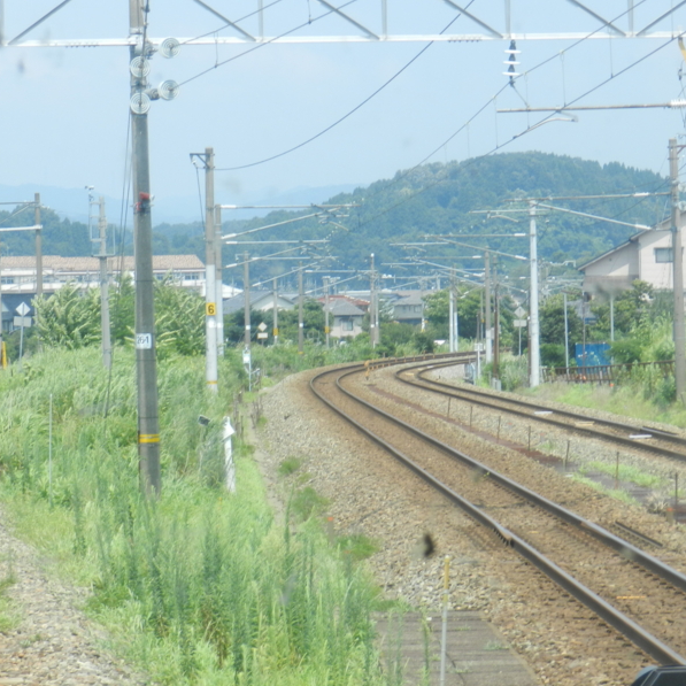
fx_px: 3453
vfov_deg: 11.3
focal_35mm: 154
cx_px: 318
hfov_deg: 11.3
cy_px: 342
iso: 160
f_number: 5
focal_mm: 23.1
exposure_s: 1/400
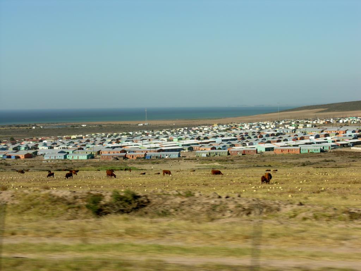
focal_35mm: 104
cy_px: 136
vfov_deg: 14.2
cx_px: 180
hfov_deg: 18.9
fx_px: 1085
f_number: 6.6
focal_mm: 26.5
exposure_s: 1/162
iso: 50
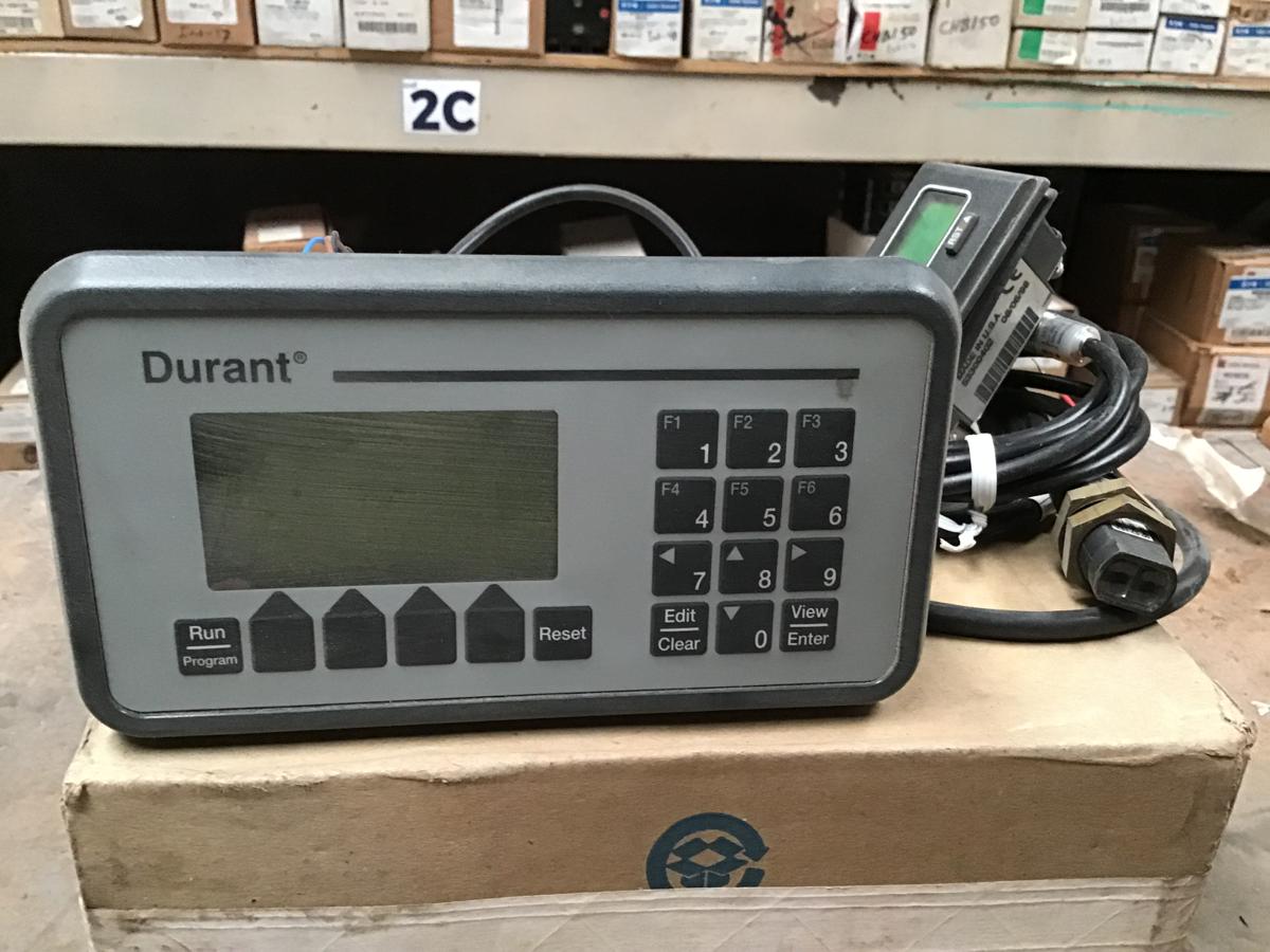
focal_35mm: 31
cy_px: 476
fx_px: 1137
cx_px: 635
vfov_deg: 45.4
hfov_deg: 58.4
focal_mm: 3.3
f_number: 2.4
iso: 200
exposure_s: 1/20
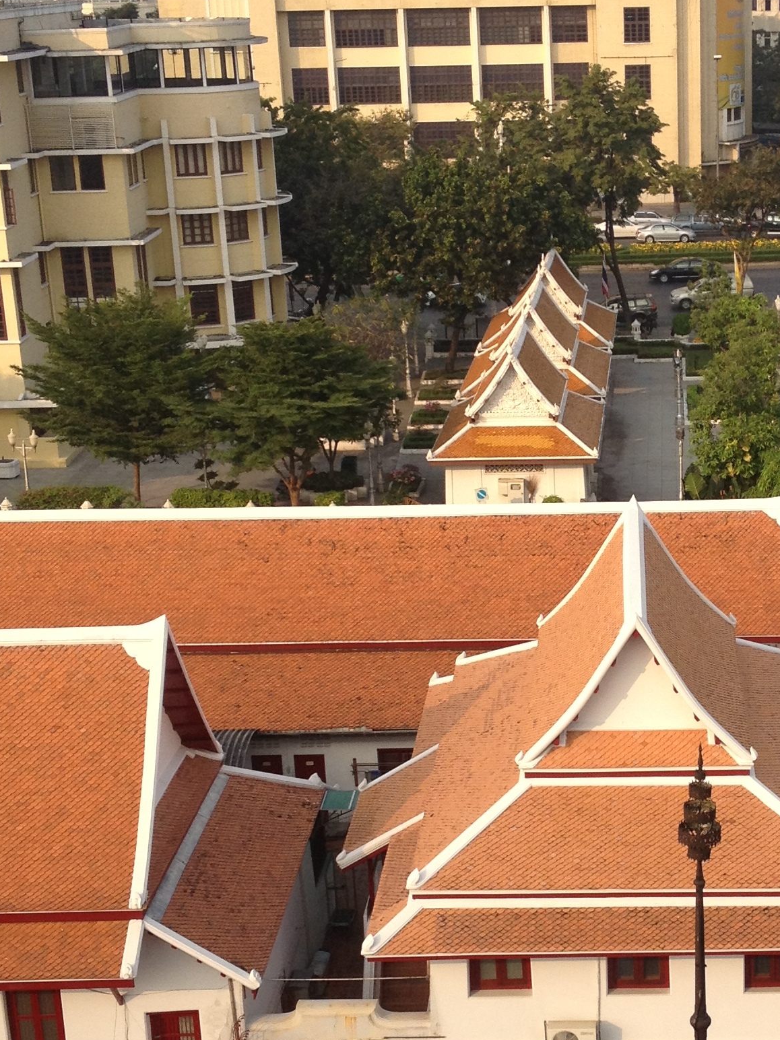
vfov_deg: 26.2
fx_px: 2223
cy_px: 672
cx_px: 617
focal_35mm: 74
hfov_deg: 19.7
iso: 64
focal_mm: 4.28
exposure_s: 1/800
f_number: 2.4
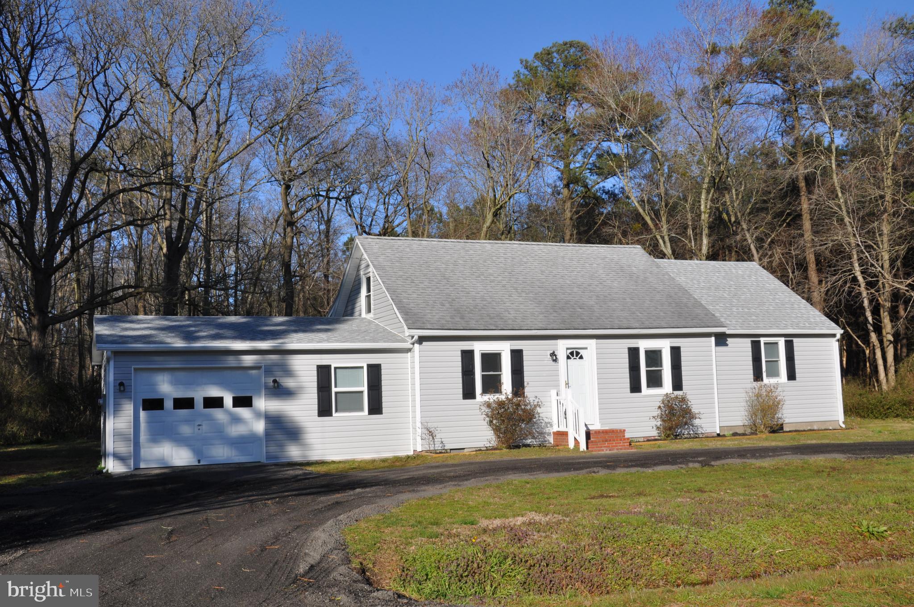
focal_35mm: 36
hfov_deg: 53.2
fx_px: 913
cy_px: 304
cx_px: 457
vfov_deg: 36.8
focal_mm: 24
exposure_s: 1/200
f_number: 14
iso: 200
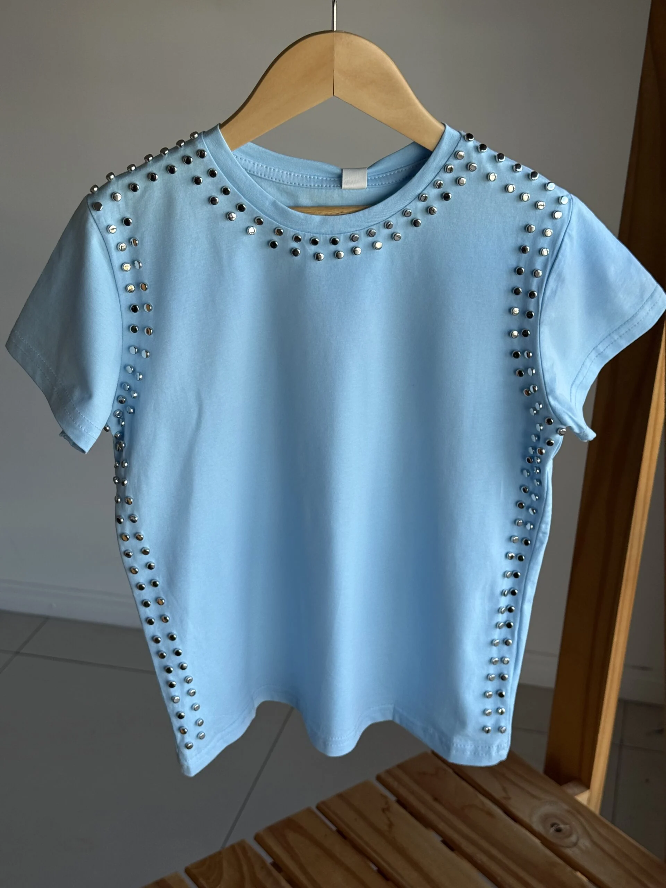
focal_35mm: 48
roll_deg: +0.8
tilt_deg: -23.5
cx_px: 333
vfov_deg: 39.7
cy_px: 444
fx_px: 1231
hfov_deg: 30.3
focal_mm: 6.76
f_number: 1.78
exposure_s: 1/450
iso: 64
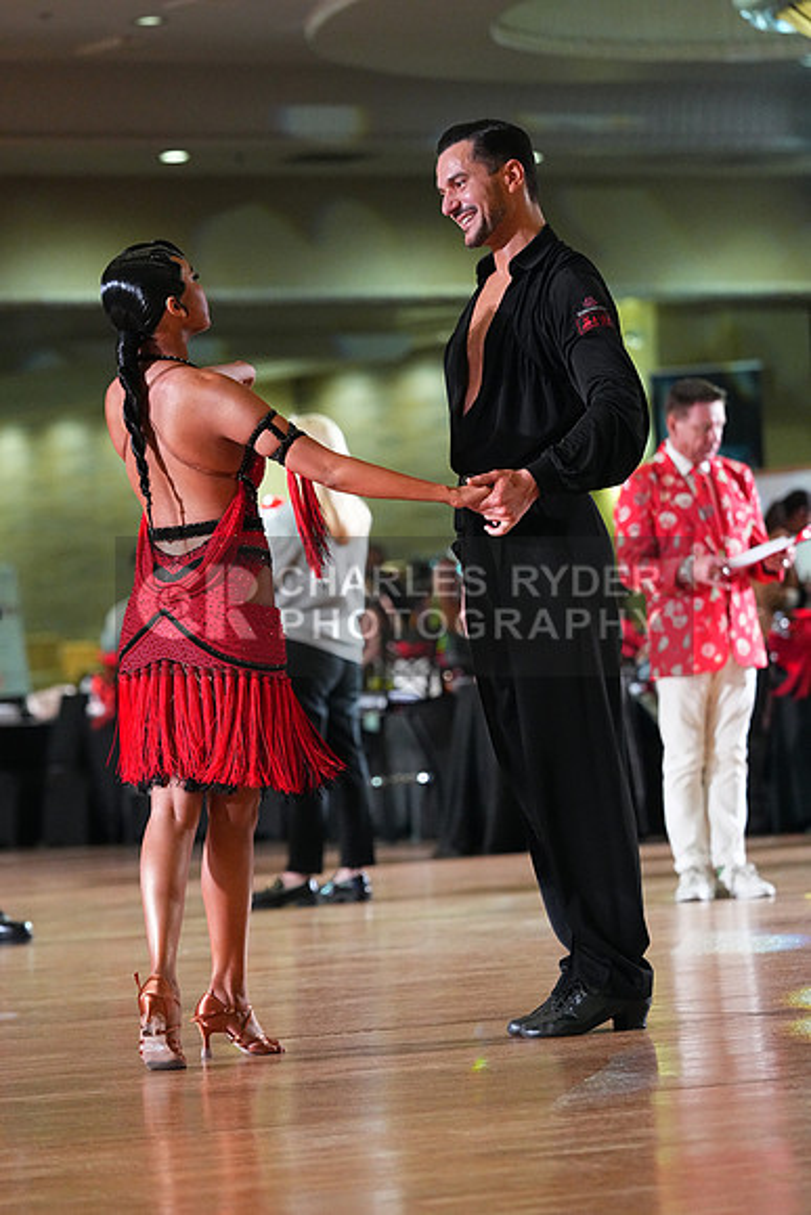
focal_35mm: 164
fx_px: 5538
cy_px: 608
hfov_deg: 8.4
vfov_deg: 12.5
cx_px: 406
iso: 8000
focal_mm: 164
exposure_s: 1/400
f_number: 4.5
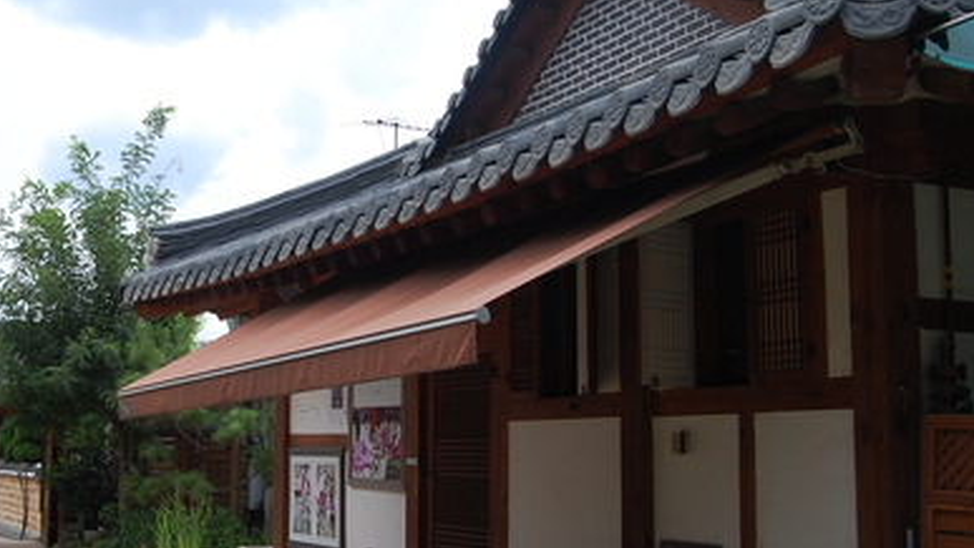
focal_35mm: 51
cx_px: 253
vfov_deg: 23.5
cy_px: 290
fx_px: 1318
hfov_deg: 39.6
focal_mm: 18
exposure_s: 1/160
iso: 200
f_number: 9
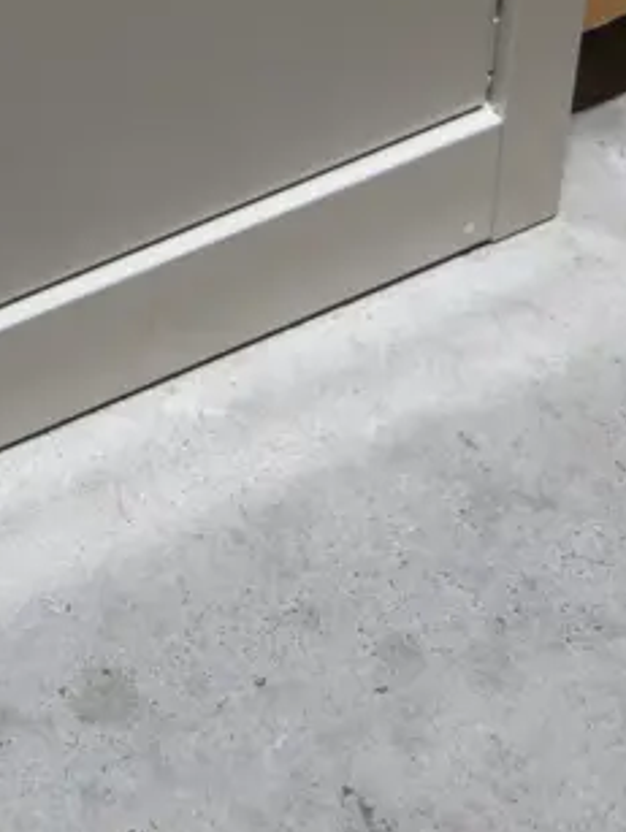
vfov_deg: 14.8
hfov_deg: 12.0
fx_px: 2887
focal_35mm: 120
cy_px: -547
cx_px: -175
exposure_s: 1/60
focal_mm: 18
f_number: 4
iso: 250
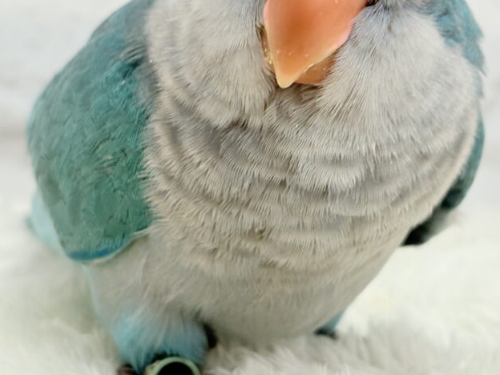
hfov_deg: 19.6
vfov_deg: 14.7
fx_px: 1444
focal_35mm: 100
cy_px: 107
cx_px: 273
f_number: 1.6
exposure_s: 1/50
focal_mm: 5.96
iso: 40
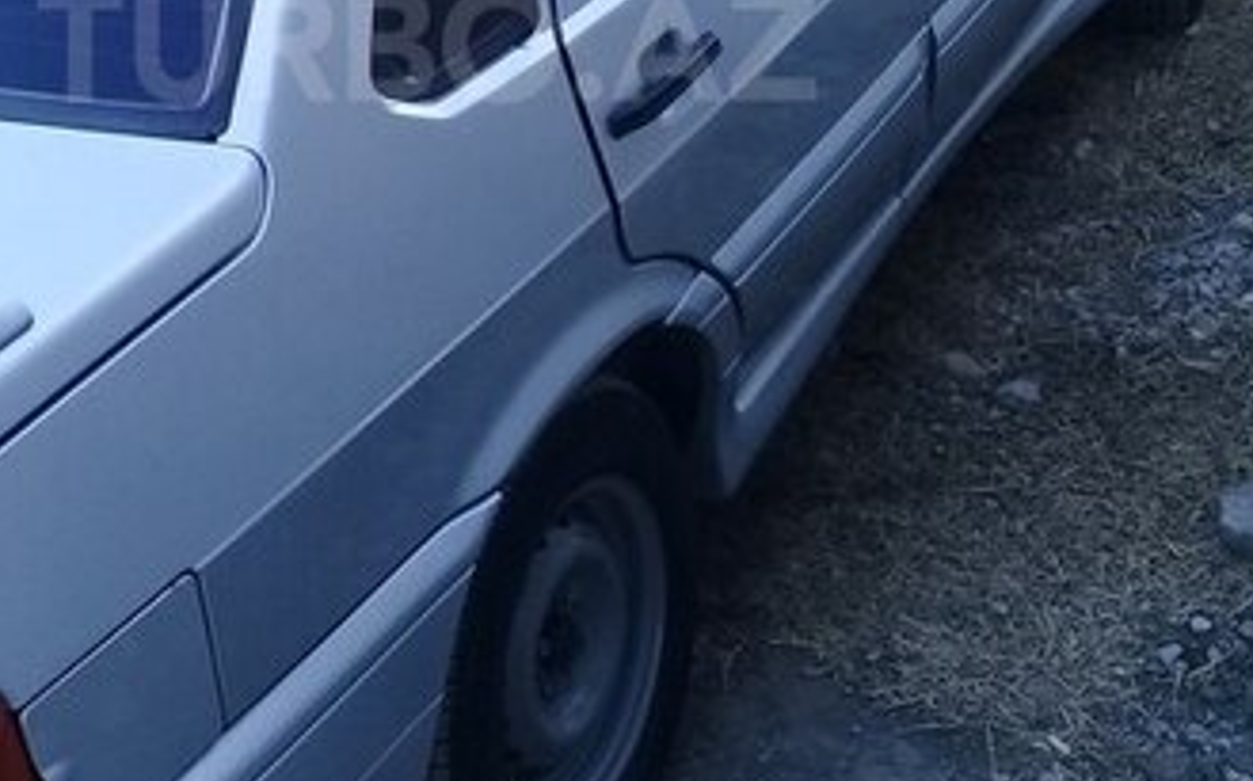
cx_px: 427
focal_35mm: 66
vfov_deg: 19.2
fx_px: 2252
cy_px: 44
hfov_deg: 30.9
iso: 50
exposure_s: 1/109
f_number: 2.2
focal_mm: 3.3
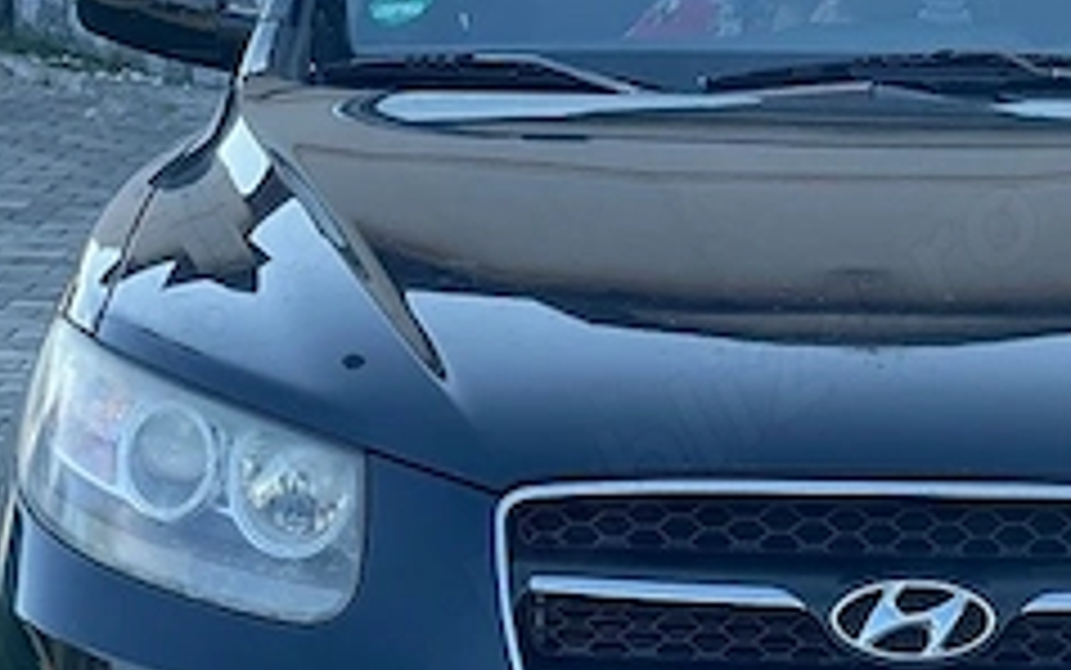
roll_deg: -0.7
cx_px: 927
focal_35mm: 139
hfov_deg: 14.9
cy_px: 423
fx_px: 4059
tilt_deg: -9.4
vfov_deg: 9.4
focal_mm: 6
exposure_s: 1/280
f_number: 2
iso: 25
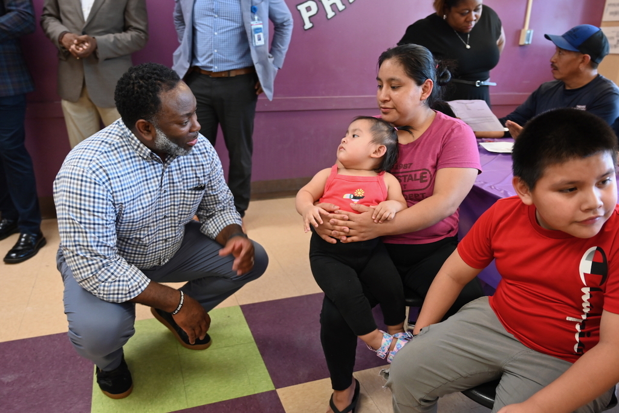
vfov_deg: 44.9
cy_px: 206
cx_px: 310
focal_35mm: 29
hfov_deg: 63.7
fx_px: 498
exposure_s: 1/125
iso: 2000
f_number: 4
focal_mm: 29
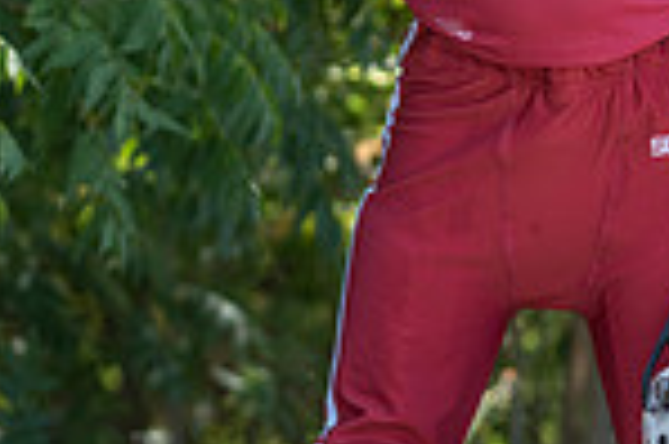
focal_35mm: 328
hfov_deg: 6.3
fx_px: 6089
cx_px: 633
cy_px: 2
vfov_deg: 4.2
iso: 100
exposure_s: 1/320
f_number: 2.8
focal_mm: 84
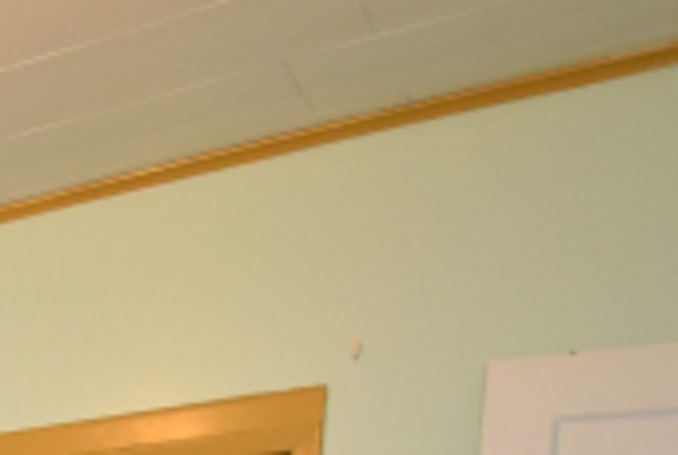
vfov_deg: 15.9
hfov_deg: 21.1
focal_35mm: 66
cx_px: -526
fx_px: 1245
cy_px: 926
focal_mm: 10
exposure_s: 1/60
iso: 1800
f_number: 3.5
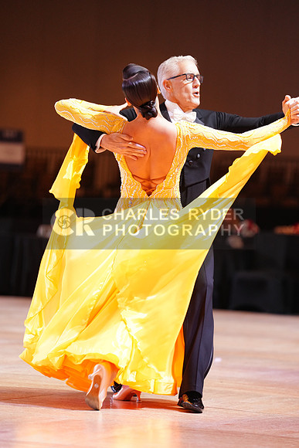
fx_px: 2415
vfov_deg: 10.6
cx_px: 150
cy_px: 224
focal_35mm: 194
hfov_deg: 7.1
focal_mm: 194
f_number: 3.5
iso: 2000
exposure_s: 1/250
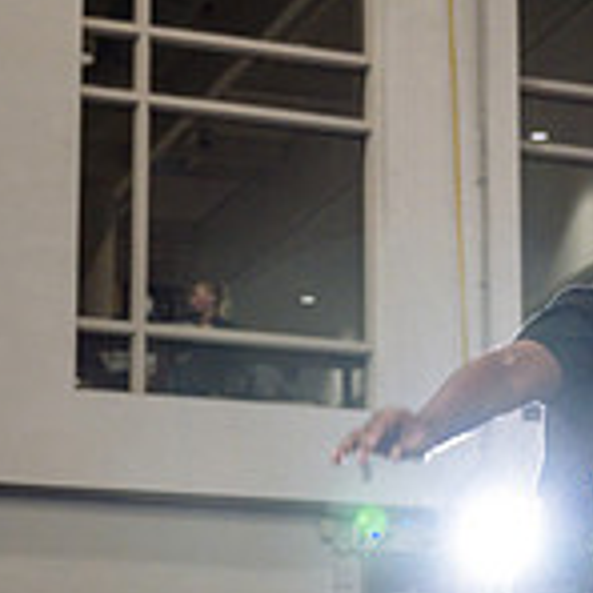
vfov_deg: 14.0
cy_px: 532
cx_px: 421
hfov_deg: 14.1
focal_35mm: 123
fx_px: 2384
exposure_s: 1/320
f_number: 3.5
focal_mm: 29.5
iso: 800
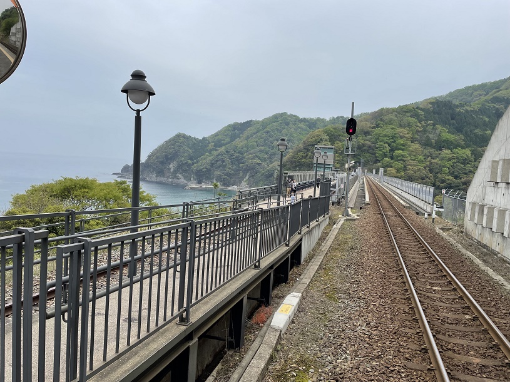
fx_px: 383
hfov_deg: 67.3
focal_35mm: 26
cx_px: 255
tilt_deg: -3.5
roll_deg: -3.3
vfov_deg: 53.1
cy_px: 191
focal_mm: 4.2
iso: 32
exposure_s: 1/4000
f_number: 1.6
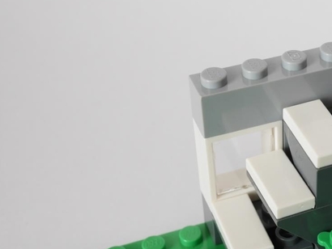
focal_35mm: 78
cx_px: 317
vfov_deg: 18.9
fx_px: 749
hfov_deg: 24.1
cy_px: 158
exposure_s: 1/60
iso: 400
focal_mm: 20
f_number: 6.3
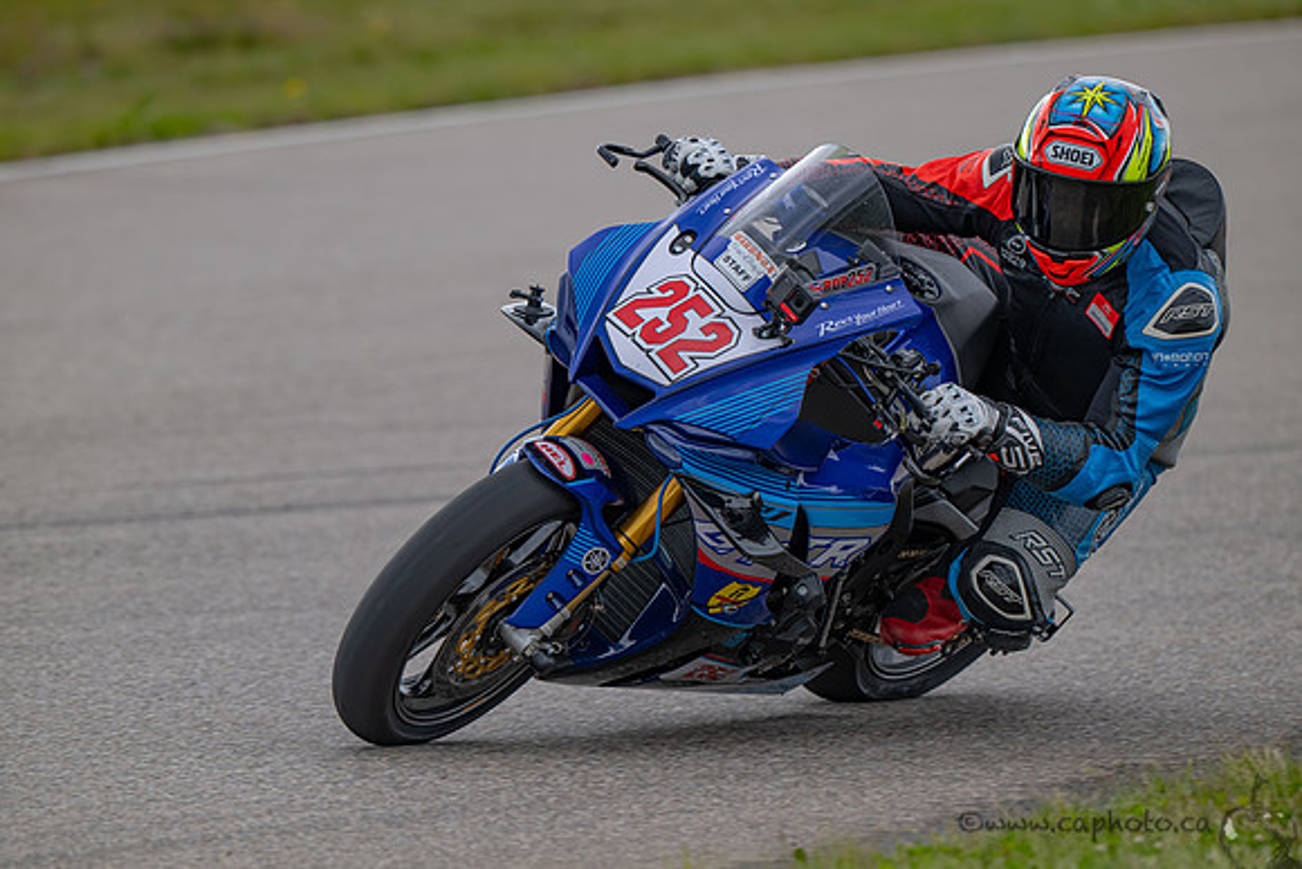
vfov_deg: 3.1
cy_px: 434
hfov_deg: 4.6
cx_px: 651
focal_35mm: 450
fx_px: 16278
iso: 560
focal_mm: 450
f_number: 6
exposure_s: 1/1250
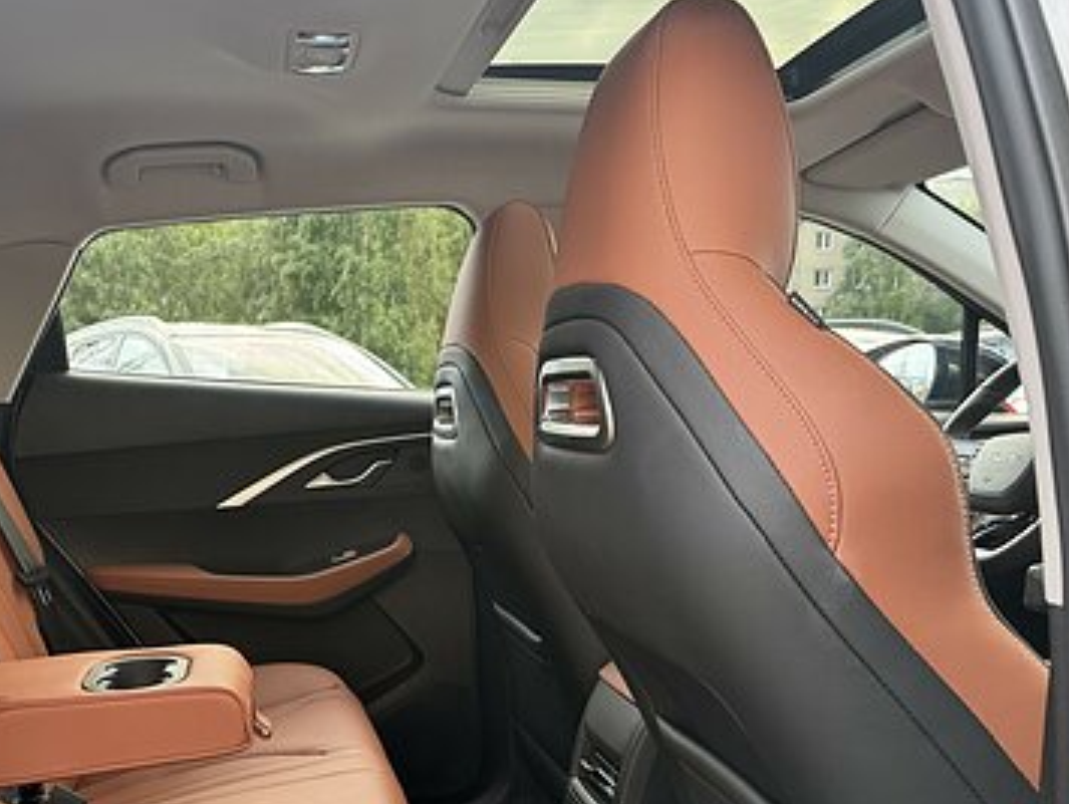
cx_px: 271
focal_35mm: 37
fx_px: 1144
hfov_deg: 48.2
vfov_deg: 38.1
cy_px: 559
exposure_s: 1/66
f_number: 1.78
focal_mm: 6.76
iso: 200
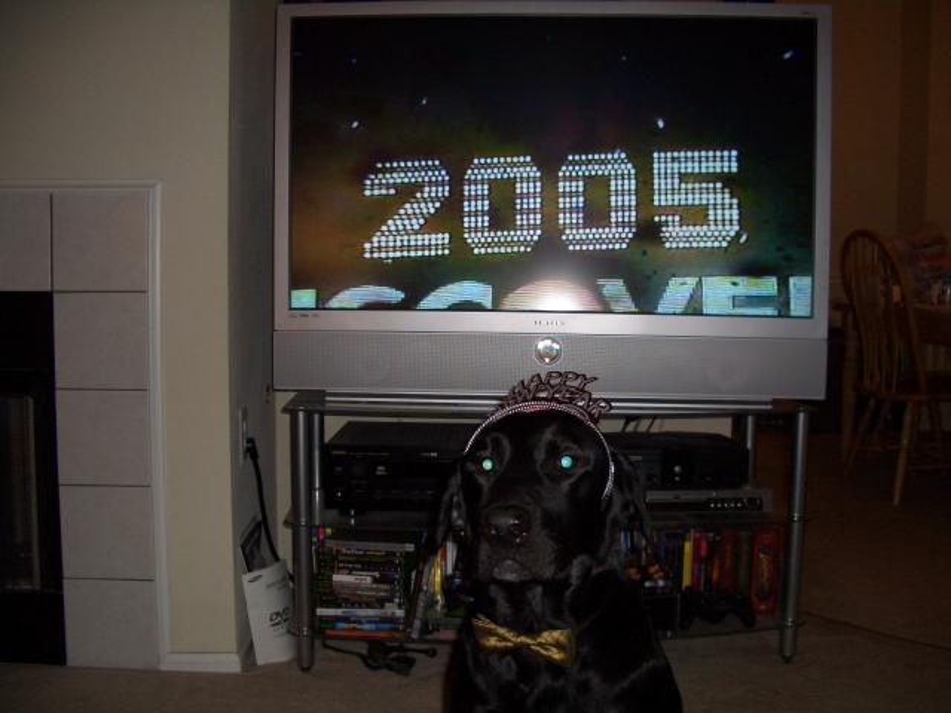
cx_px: 476
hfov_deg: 52.6
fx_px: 962
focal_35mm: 35
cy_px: 356
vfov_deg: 40.7
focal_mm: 5.8
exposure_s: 1/60
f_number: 2.6
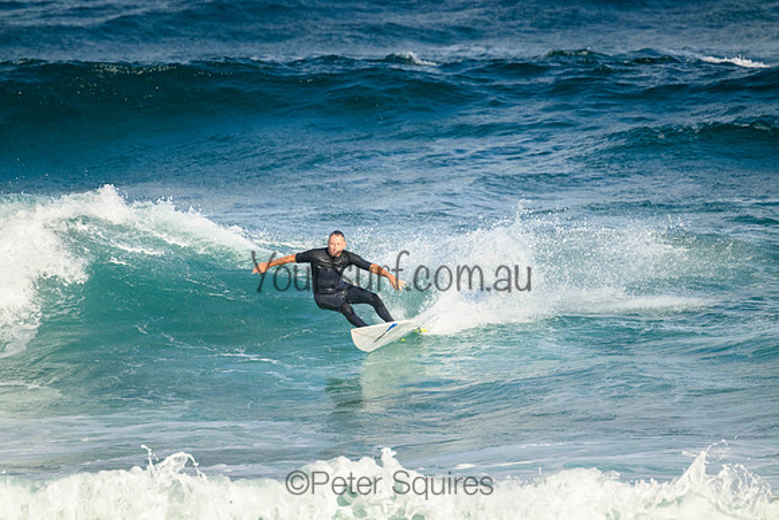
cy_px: 260
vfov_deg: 1.7
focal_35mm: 800
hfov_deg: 2.6
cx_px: 390
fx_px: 17314
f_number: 11
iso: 1400
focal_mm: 800
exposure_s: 1/1600
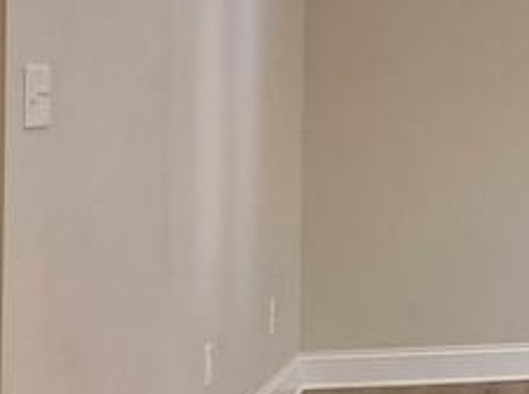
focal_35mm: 117
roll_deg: -0.2
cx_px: 1132
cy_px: 36
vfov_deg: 12.5
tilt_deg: +1.4
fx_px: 1784
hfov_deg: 13.7
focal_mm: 4.25
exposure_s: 1/120
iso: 125
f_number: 1.8
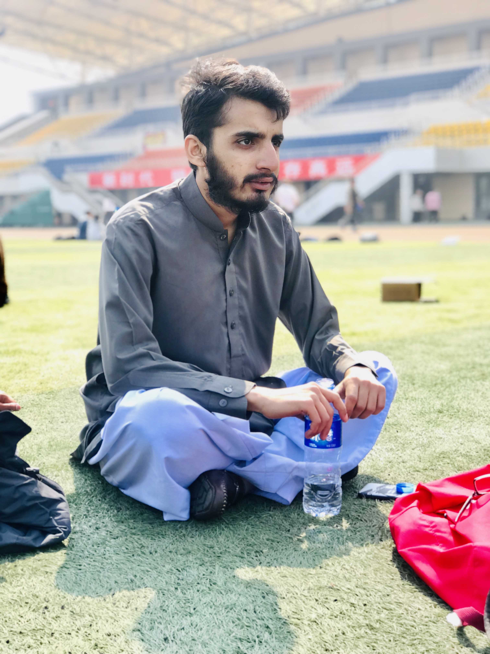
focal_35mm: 57
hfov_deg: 25.7
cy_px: 327
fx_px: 1076
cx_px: 245
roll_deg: +1.6
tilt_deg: -4.7
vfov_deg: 33.8
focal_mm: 6.6
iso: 20
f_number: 2.8
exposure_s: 1/219
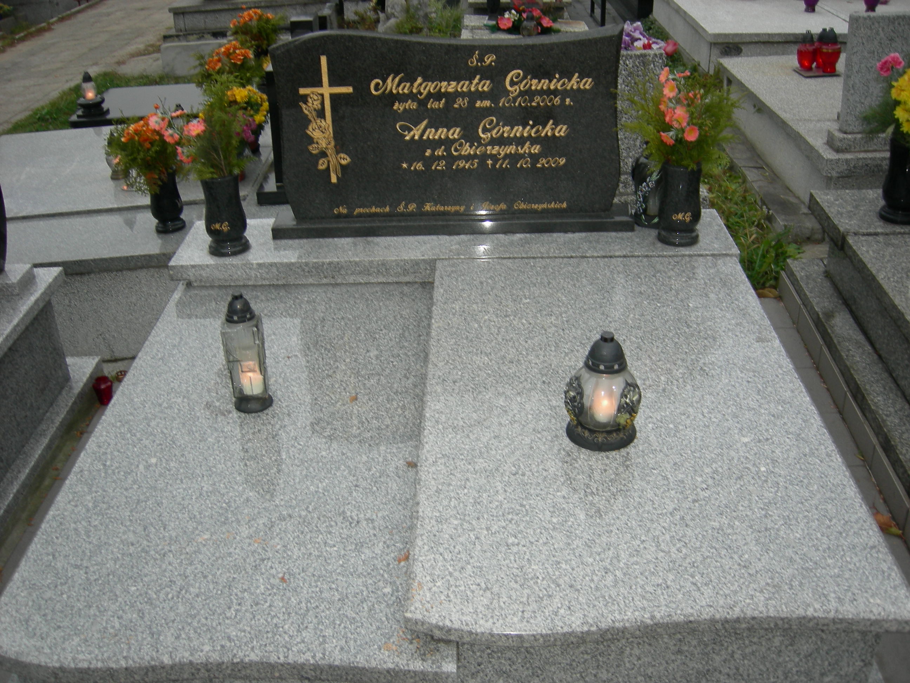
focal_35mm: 36
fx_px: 946
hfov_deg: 51.4
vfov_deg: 39.7
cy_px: 342
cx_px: 455
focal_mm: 7.5
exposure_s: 1/30
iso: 64
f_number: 2.7
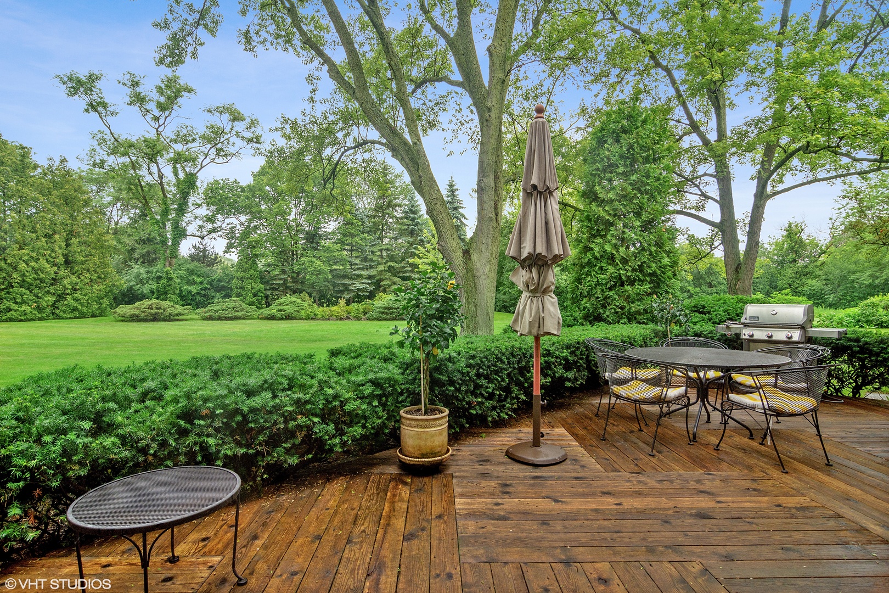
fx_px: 444
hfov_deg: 90.0
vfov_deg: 67.4
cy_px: 296
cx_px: 444
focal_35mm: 18
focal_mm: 12
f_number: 8
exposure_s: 1/100
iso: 200
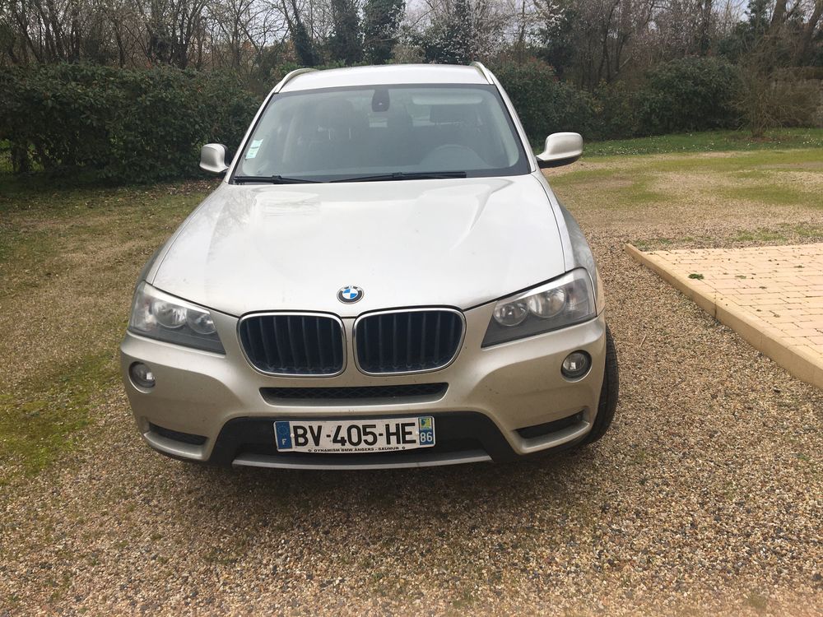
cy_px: 308
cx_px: 412
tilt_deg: -17.1
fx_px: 689
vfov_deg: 48.2
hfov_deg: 61.7
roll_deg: +0.9
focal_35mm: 29
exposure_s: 1/287
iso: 25
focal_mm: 4.15
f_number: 2.2
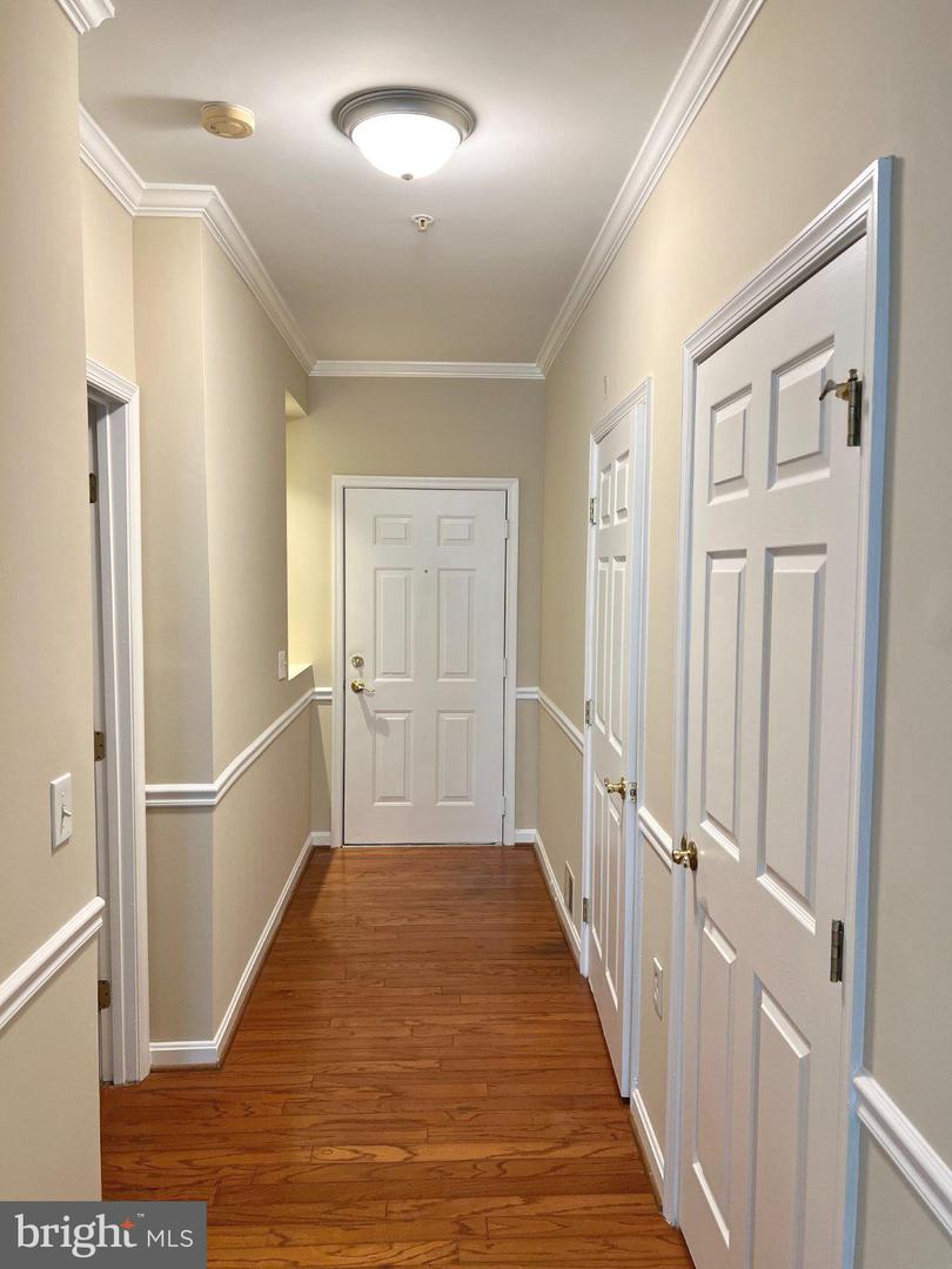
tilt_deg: -2.5
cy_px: 634
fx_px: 953
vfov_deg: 67.3
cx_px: 476
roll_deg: +0.4
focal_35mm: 26
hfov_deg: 53.1
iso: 64
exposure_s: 1/60
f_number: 1.5
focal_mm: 5.7
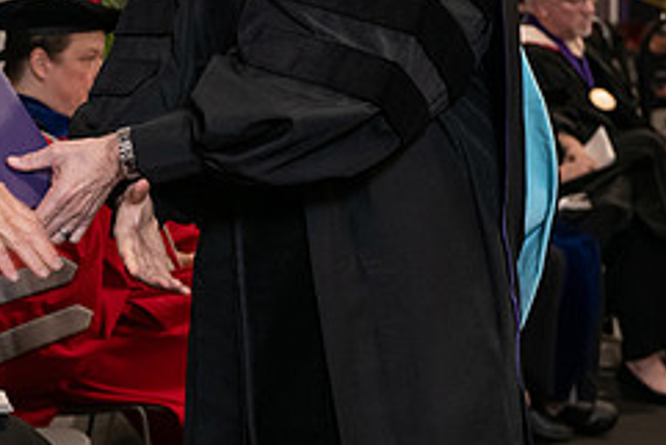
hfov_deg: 13.6
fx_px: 2758
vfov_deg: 9.1
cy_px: -54
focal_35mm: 149
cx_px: 11
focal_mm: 62
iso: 2000
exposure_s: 1/125
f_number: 5
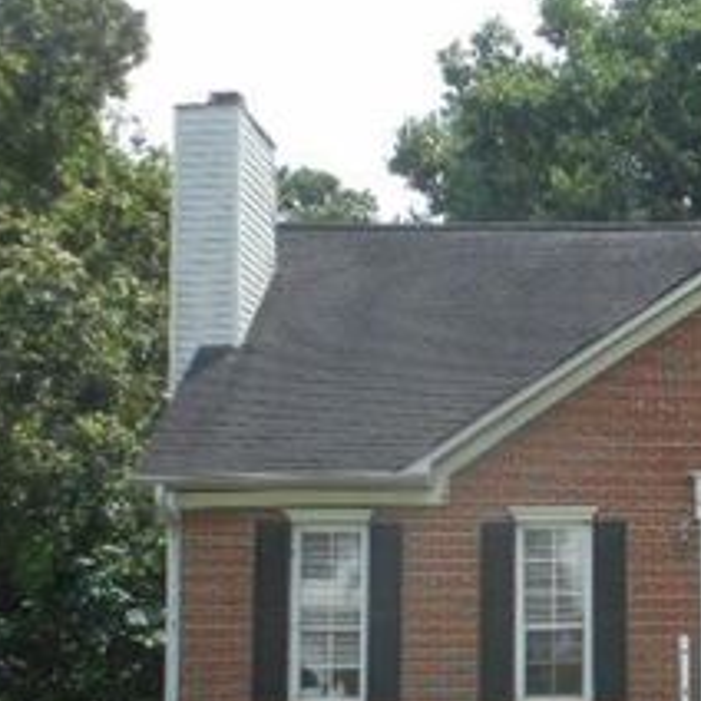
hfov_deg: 22.9
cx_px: 774
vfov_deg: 24.0
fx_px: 1627
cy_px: 544
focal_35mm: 71
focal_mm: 6
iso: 80
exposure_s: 1/320
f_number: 4.2
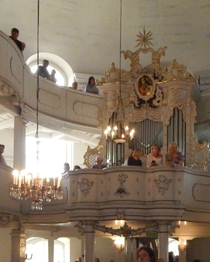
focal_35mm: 58
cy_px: 248
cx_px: 148
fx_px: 450
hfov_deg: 26.0
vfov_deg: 30.6
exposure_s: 1/400
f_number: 3
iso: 800
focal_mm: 4
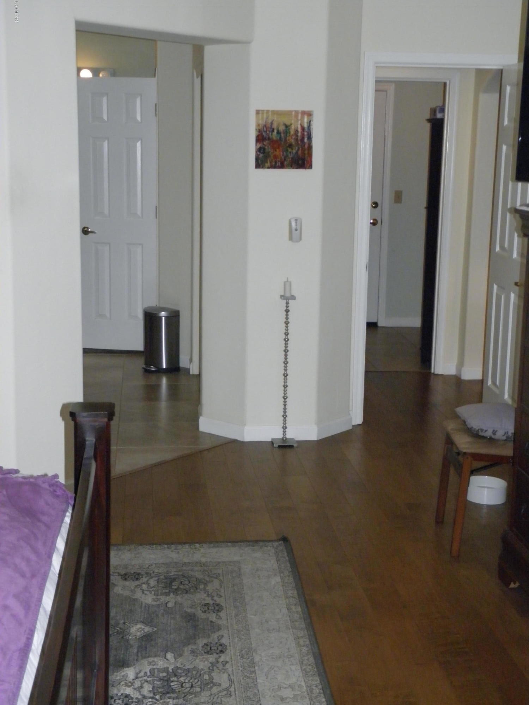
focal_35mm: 50
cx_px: 264
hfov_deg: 29.1
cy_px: 352
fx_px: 1019
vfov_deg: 38.2
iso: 500
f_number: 4
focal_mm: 9.1
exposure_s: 1/125
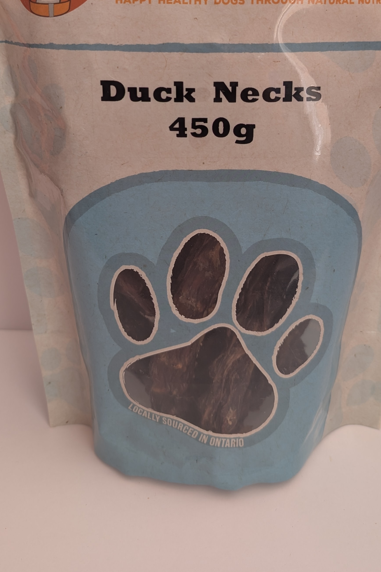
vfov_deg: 47.8
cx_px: 207
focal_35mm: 39
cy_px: 146
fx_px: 619
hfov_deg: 34.2
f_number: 1.68
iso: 37
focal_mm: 6.9
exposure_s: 1/26.2
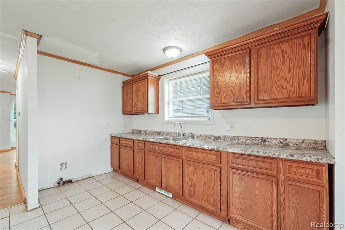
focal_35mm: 15
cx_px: 172
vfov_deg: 77.3
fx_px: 144
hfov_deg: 100.4
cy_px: 115
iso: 100
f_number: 8
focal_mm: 10
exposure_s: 1.3
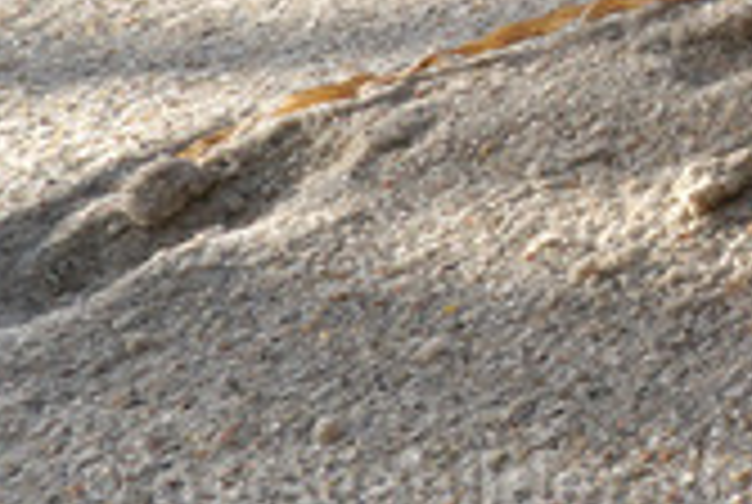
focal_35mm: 101
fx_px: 2115
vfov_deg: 11.7
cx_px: 2238
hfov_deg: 11.5
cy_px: -605
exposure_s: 1/60
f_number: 11
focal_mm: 11
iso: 100
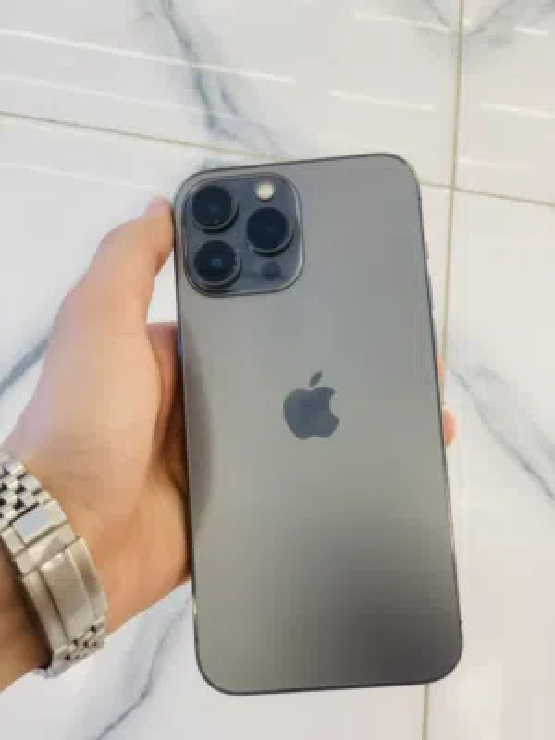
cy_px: 370
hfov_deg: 28.0
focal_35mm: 52
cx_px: 278
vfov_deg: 36.8
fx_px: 1112
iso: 40
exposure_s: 1/100
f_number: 2.4
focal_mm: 6
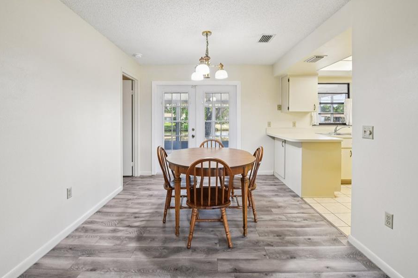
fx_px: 186
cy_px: 125
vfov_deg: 73.5
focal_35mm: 16
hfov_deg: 96.7
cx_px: 207
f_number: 8
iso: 400
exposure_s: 1/10
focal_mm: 14
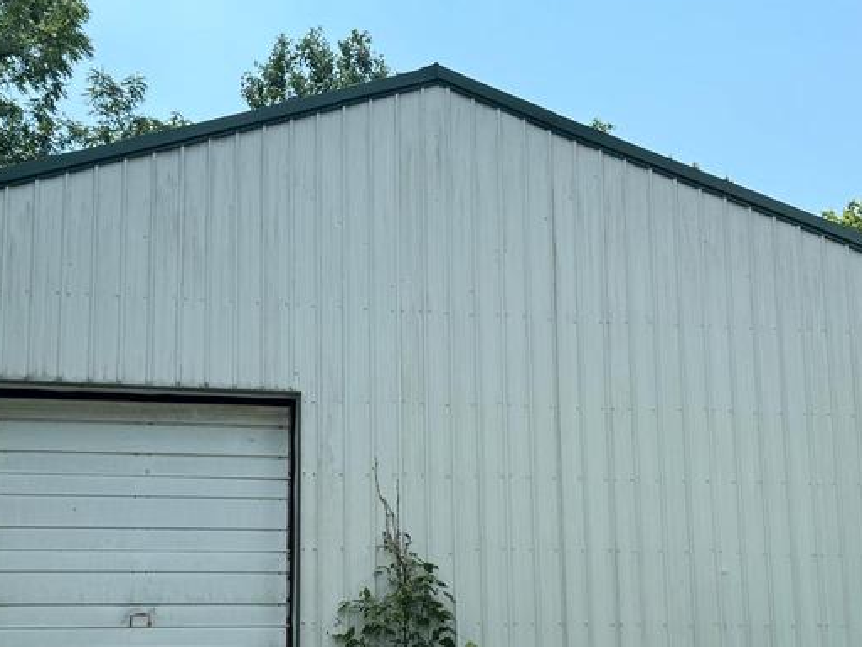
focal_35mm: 48
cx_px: 359
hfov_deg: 39.5
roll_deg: -0.7
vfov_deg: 29.9
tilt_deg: +5.7
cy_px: 458
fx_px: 1195
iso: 80
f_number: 1.78
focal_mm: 6.76
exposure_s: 1/1524
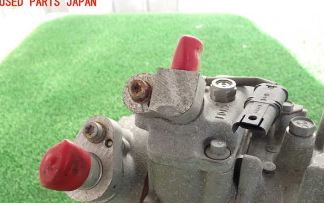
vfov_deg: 32.7
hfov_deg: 50.4
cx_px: 162
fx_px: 344
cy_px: 120
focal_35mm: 39
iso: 100
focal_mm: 6.37
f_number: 3.5
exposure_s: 1/100
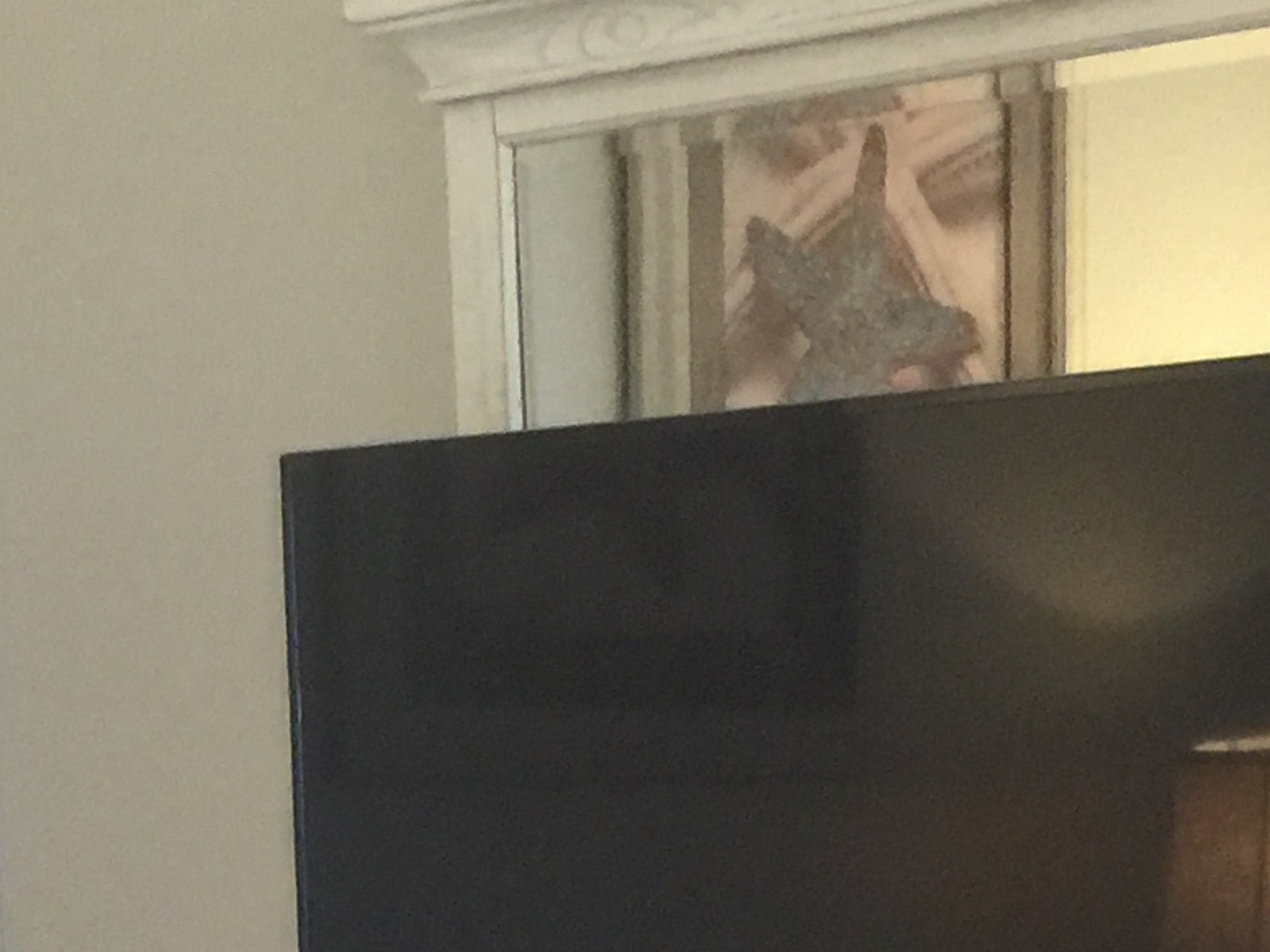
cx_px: 491
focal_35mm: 122
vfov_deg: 11.3
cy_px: 1739
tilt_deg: -13.3
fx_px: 4476
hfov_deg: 16.1
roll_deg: +1.5
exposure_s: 1/15
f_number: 2.2
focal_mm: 4.15
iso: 100
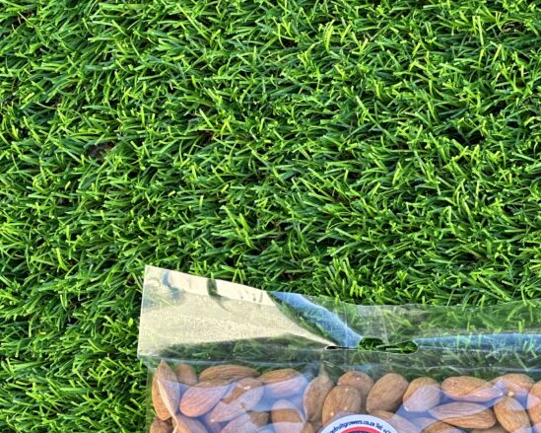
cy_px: 514
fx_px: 2513
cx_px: 362
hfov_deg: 12.3
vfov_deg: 9.7
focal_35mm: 157
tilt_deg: -87.4
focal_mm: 9
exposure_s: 1/99
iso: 80
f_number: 2.8
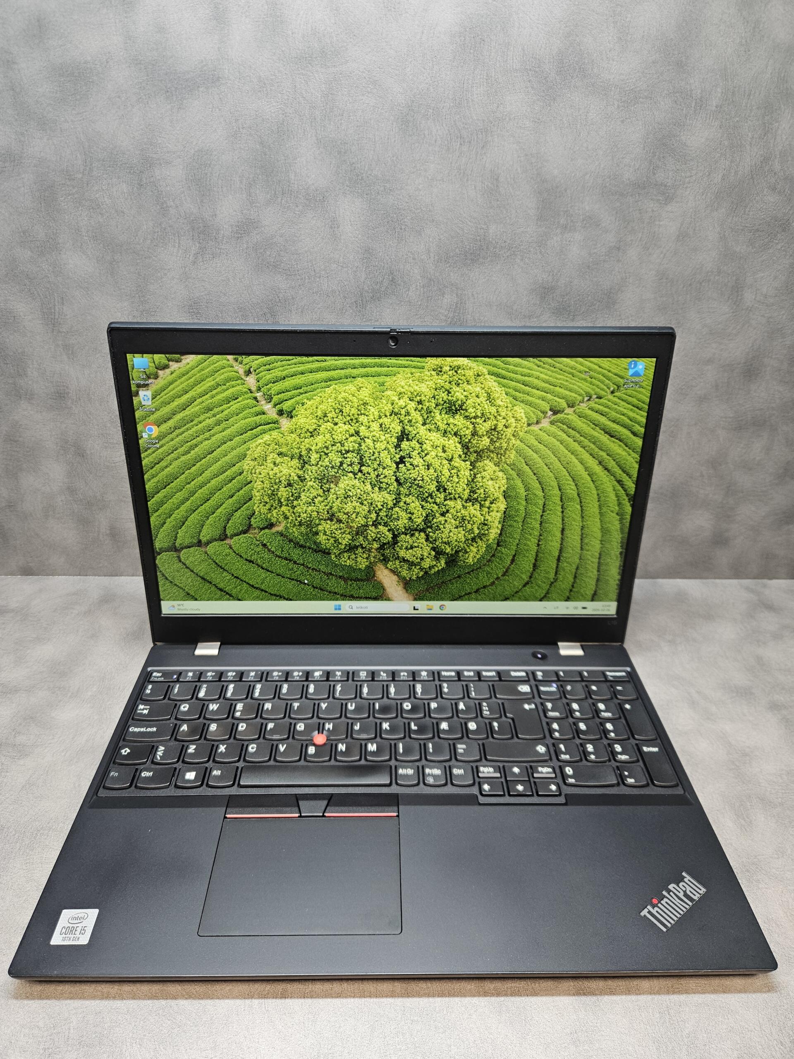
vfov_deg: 73.9
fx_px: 703
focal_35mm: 23
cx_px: 397
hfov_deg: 58.9
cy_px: 530
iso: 200
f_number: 1.8
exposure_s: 1/100
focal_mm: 5.4
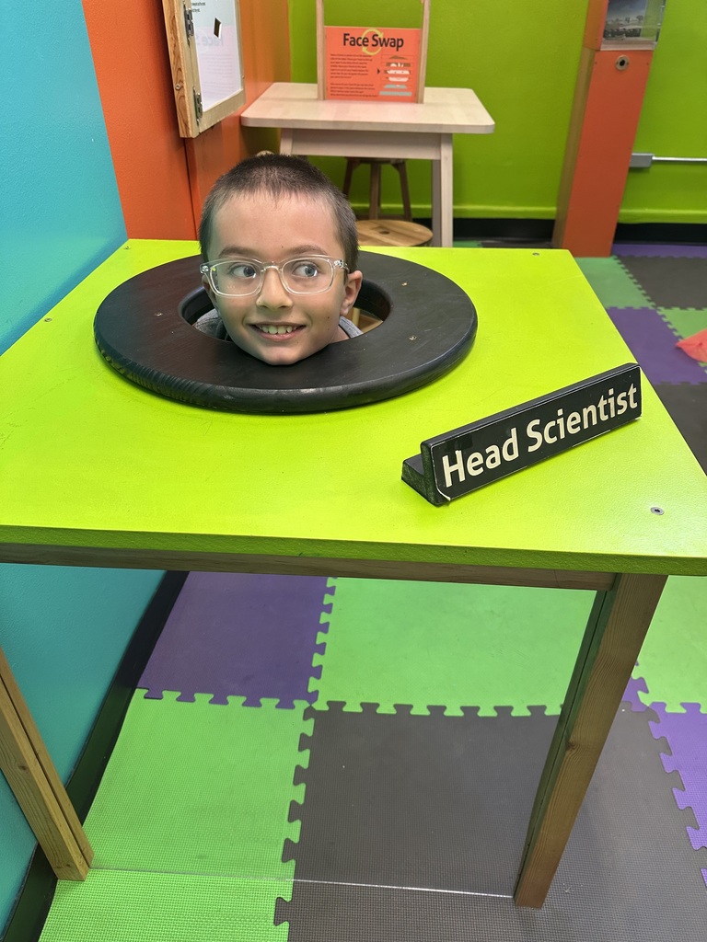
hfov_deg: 56.8
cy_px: 471
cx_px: 354
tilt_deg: -36.4
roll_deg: -1.5
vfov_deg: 71.6
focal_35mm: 24
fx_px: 654
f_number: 1.78
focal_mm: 6.86
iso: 160
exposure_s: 1/120
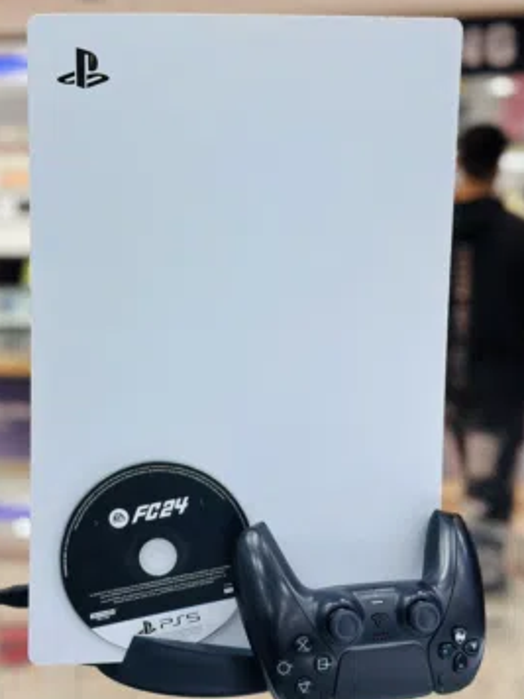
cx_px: 259
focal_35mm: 54
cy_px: 346
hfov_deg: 27.0
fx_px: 1090
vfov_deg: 35.5
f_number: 1.78
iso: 80
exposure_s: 1/358
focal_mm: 6.86
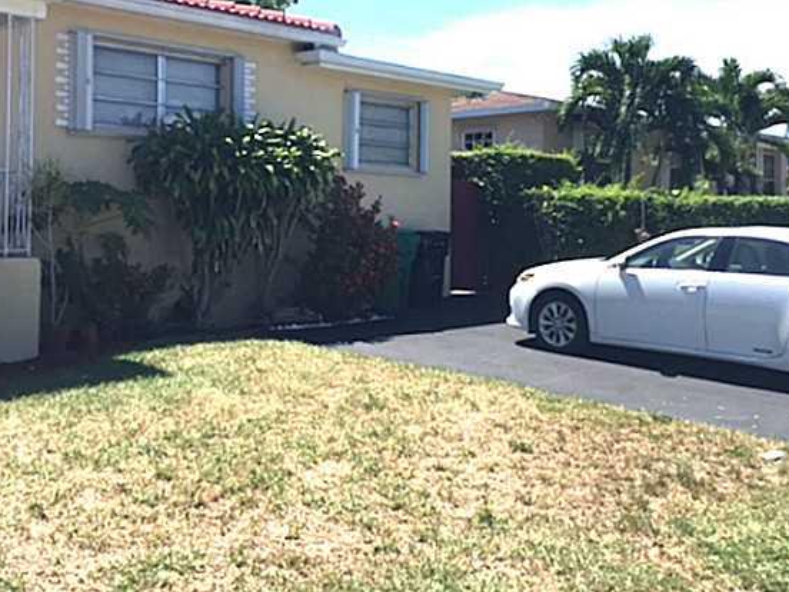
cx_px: 374
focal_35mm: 42
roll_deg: -0.6
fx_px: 957
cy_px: 199
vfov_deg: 34.0
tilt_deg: +2.4
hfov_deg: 44.8
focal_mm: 4.15
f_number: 2.2
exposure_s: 1/2083
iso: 32
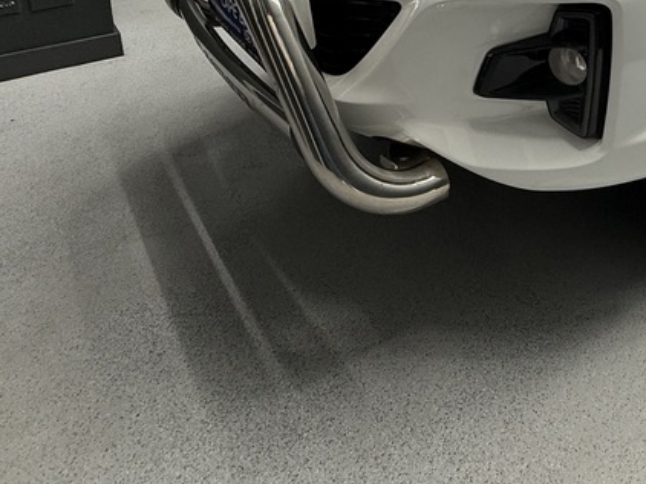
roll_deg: -1.5
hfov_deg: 48.0
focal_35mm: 34
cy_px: -72
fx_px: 634
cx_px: 589
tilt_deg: -12.8
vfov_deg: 34.8
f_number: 2.2
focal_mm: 2.22
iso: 160
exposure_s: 1/100
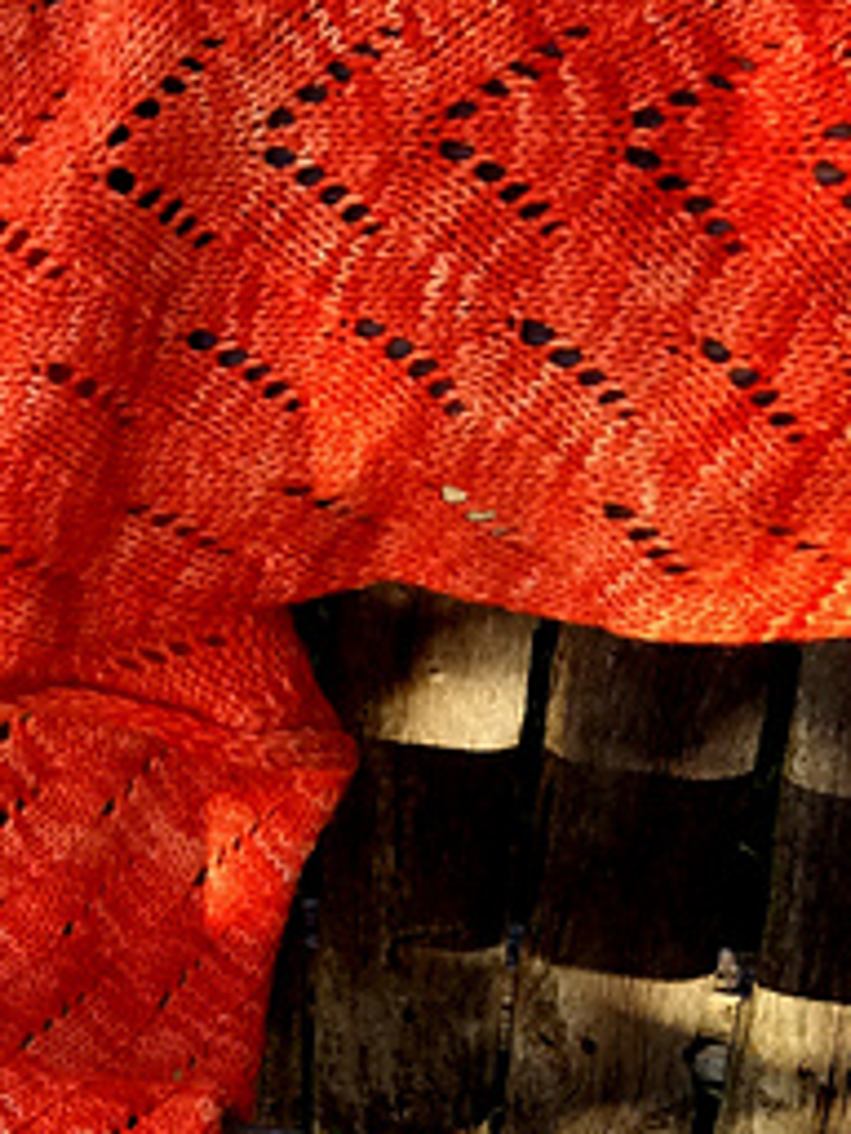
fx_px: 2622
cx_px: -27
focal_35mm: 80
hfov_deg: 17.9
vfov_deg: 23.9
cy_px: 952
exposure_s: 1/120
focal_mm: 3.3
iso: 64
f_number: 2.4
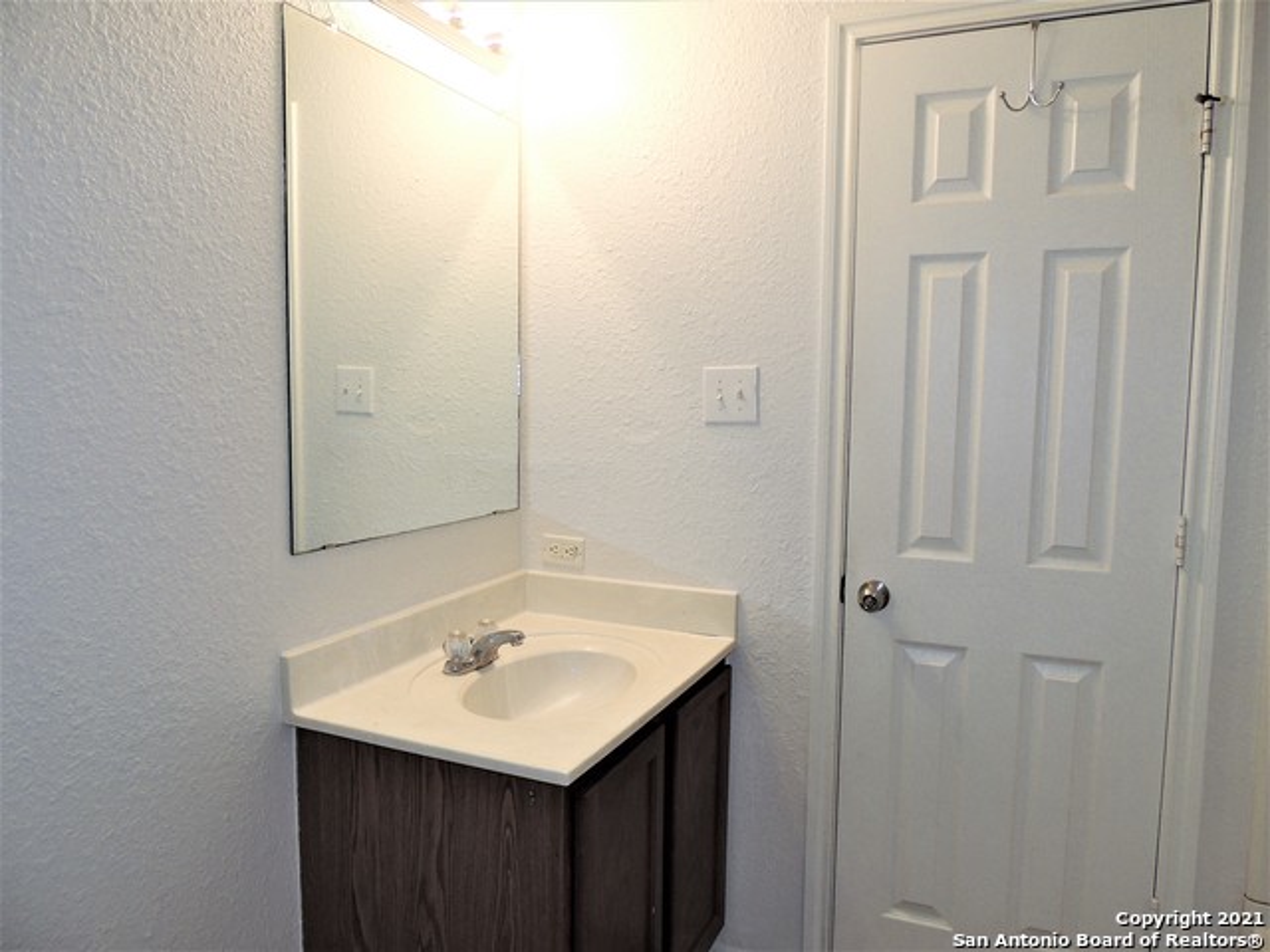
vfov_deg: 56.8
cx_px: 635
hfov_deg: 71.6
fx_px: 881
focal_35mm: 24
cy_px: 476
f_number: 3
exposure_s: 1/40
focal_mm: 4.3
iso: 200
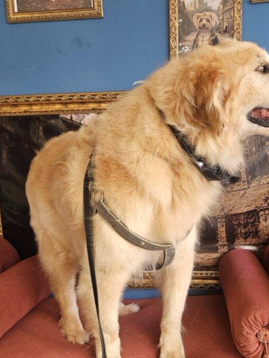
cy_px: 219
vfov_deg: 52.2
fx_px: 363
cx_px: 174
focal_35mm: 35
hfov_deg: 40.3
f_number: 1.8
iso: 200
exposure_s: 1/207
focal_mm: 5.4
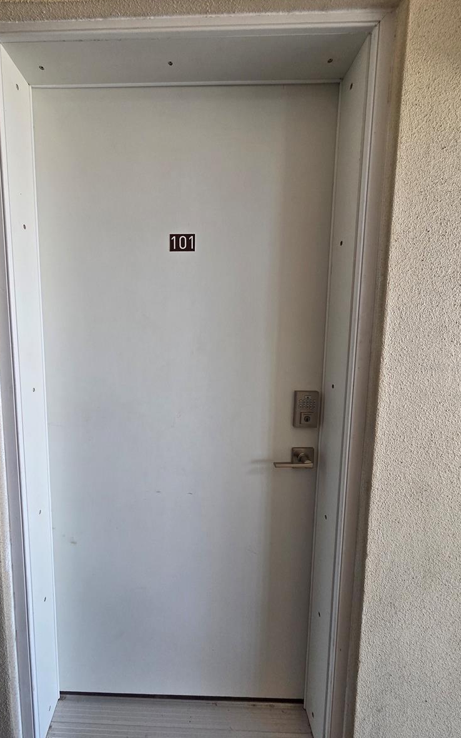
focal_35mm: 14
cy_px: 367
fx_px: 281
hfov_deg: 77.7
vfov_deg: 105.3
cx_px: 182
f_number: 2.2
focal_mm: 2.2
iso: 250
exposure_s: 1/359
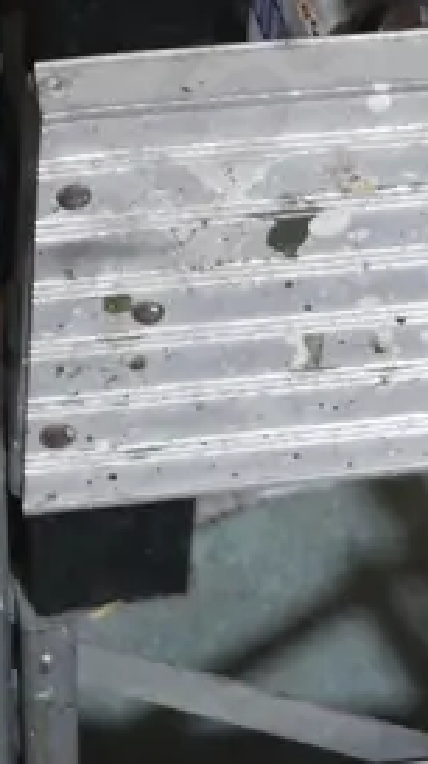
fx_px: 2650
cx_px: 399
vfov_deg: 15.8
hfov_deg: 9.2
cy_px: -137
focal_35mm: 131
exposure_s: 1/60
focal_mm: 16
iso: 400
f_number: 3.6
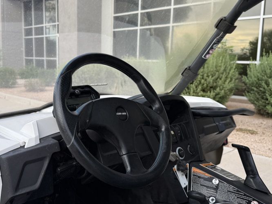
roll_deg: -1.2
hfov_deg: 49.7
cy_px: 98
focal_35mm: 37
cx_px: 104
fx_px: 291
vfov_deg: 38.7
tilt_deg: -6.9
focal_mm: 6.76
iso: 80
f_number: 1.78
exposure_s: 1/510
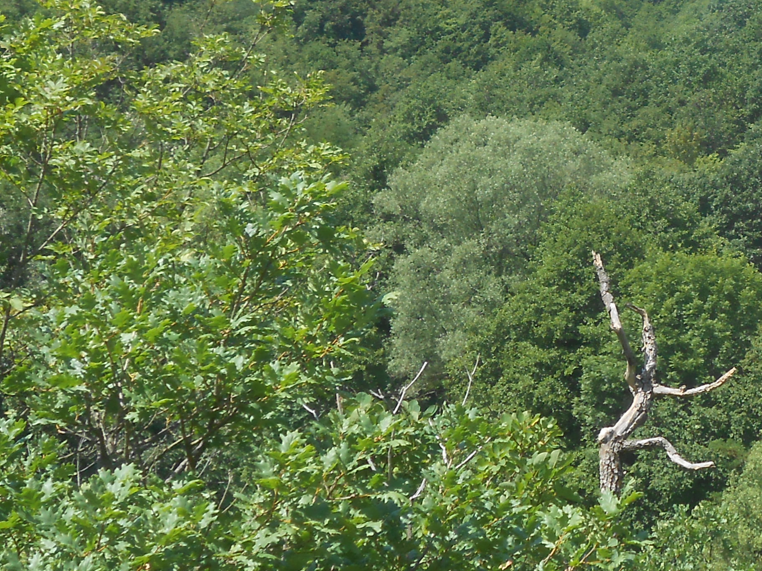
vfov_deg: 15.3
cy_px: 91
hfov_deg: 19.4
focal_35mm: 96
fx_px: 2113
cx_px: 889
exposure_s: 1/320
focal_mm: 6.8
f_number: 4.2
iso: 80
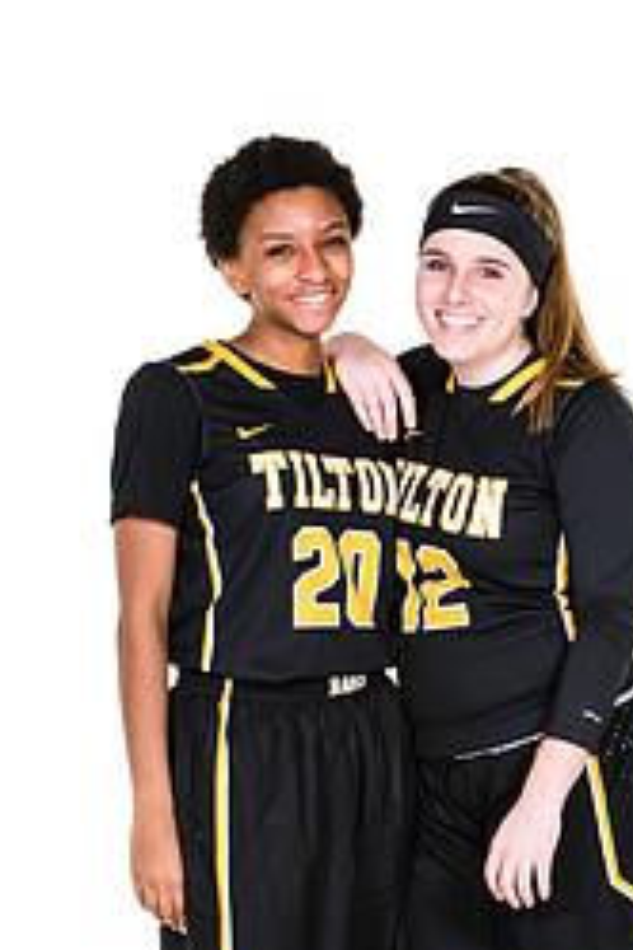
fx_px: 7279
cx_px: 408
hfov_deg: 5.0
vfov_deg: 7.5
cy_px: 767
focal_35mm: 276
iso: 200
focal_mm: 102
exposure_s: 1/160
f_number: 6.3
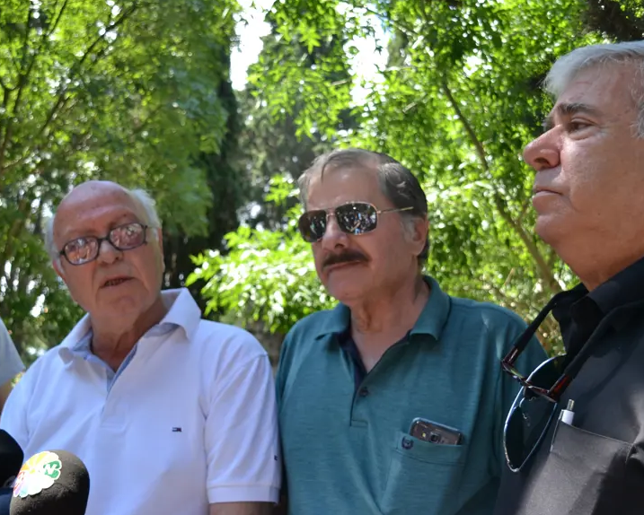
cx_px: 317
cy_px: 254
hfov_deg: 47.9
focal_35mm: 38
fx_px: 724
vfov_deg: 39.2
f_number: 5.6
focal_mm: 22
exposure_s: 1/125
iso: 160
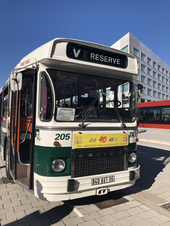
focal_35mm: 28
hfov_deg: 49.7
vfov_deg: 63.4
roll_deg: +0.7
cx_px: 85
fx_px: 183
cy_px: 113
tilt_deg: +4.0
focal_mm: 3.99
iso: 25
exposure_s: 1/2525
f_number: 1.8
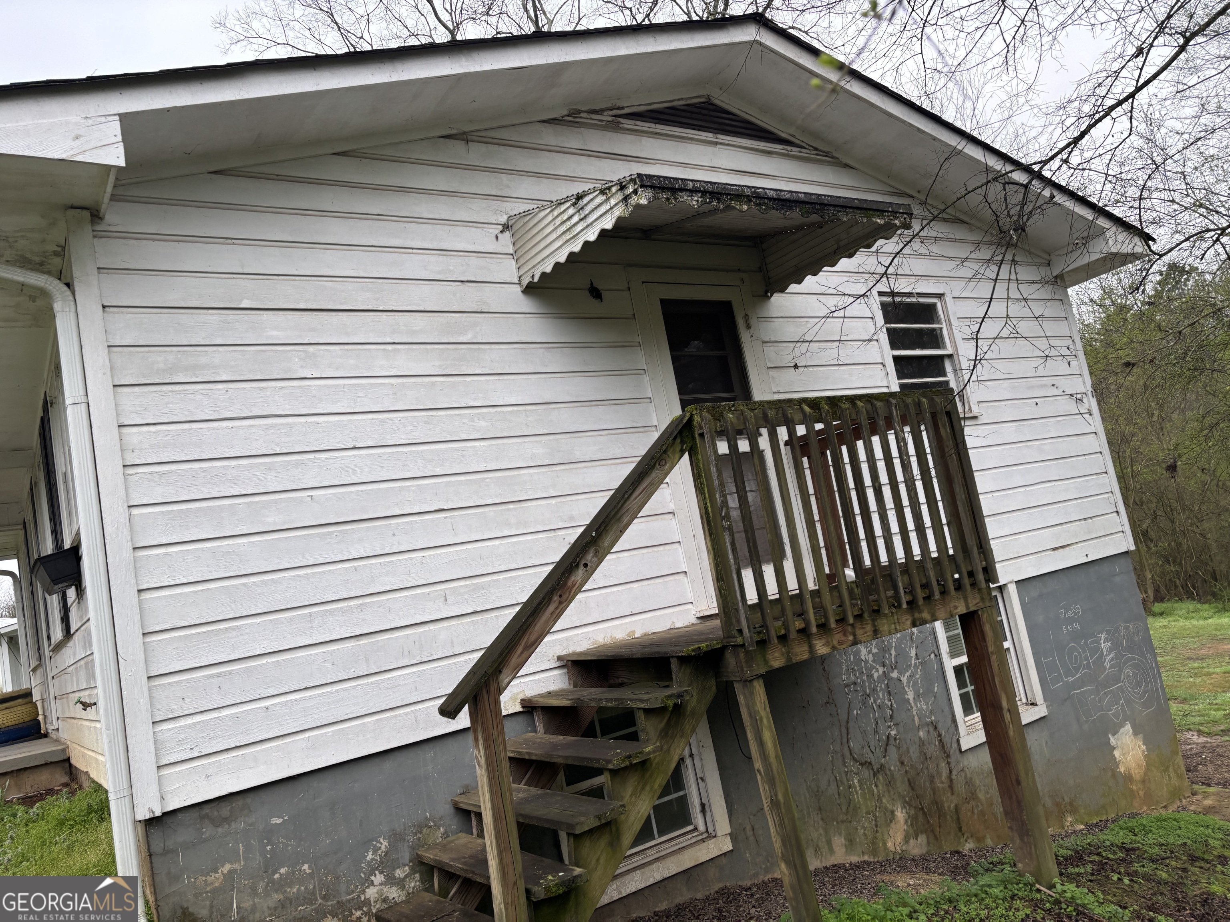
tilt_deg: +8.6
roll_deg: +10.8
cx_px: 615
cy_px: 461
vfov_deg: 53.1
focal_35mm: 26
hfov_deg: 67.3
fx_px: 924
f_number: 1.6
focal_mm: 5.96
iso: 40
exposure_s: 1/250
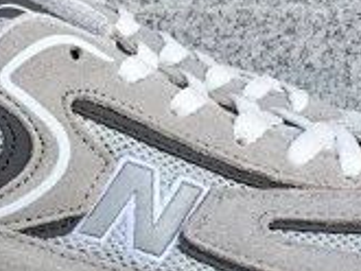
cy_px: 361
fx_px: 1252
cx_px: 127
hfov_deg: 16.4
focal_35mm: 120
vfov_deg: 12.0
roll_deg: +0.3
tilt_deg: -19.4
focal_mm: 3.3
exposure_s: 1/212
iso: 25
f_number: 2.4
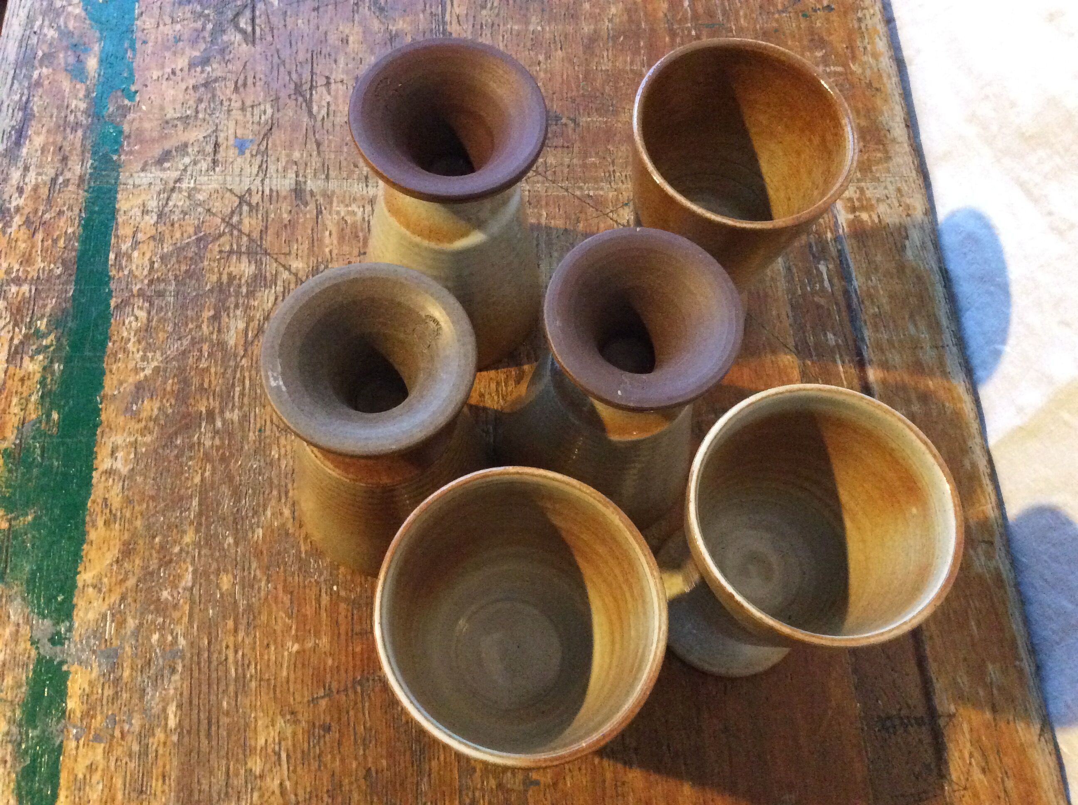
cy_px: 402
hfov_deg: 56.9
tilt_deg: -67.5
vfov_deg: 44.1
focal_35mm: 32
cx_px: 539
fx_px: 995
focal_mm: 3.3
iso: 500
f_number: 2.4
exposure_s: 1/17
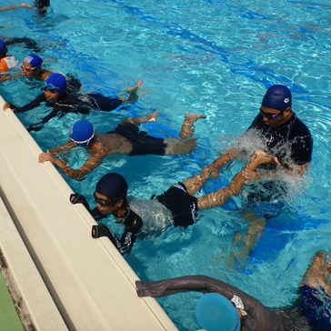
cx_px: 140
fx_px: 368
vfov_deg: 48.4
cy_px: 163
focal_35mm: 34
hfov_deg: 48.3
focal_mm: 4.9
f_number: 10
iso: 100
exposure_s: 1/250
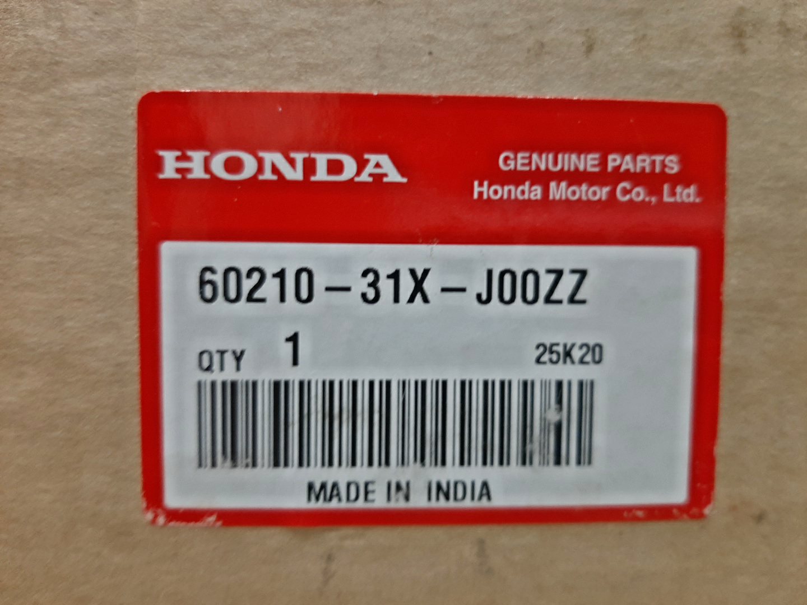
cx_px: 404
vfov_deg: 53.1
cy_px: 302
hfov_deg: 67.3
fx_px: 606
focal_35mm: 26
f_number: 1.7
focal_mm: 3.93
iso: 176
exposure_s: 1/33
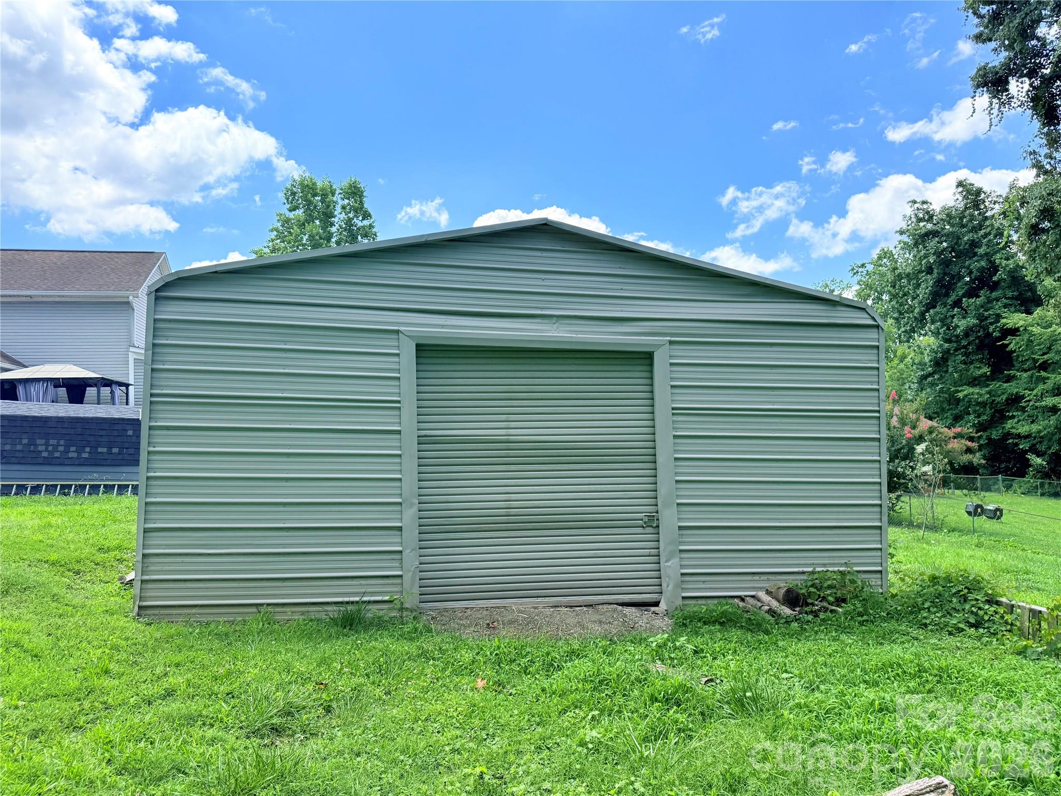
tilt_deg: +1.8
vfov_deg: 56.8
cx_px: 530
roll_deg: +1.9
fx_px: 736
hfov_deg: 71.6
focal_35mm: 24
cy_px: 398
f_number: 1.78
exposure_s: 1/3953
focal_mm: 6.76
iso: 100
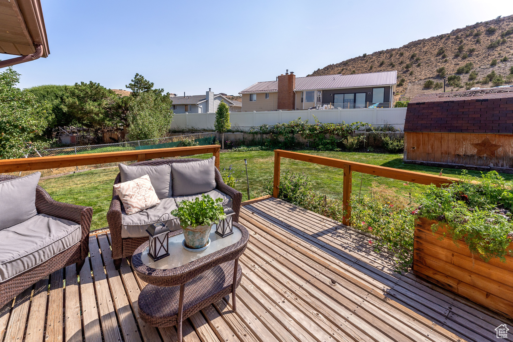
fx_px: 200
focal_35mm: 14
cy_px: 171
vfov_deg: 81.2
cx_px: 256
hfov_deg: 104.2
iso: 400
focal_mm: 14
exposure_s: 1/1000
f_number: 8
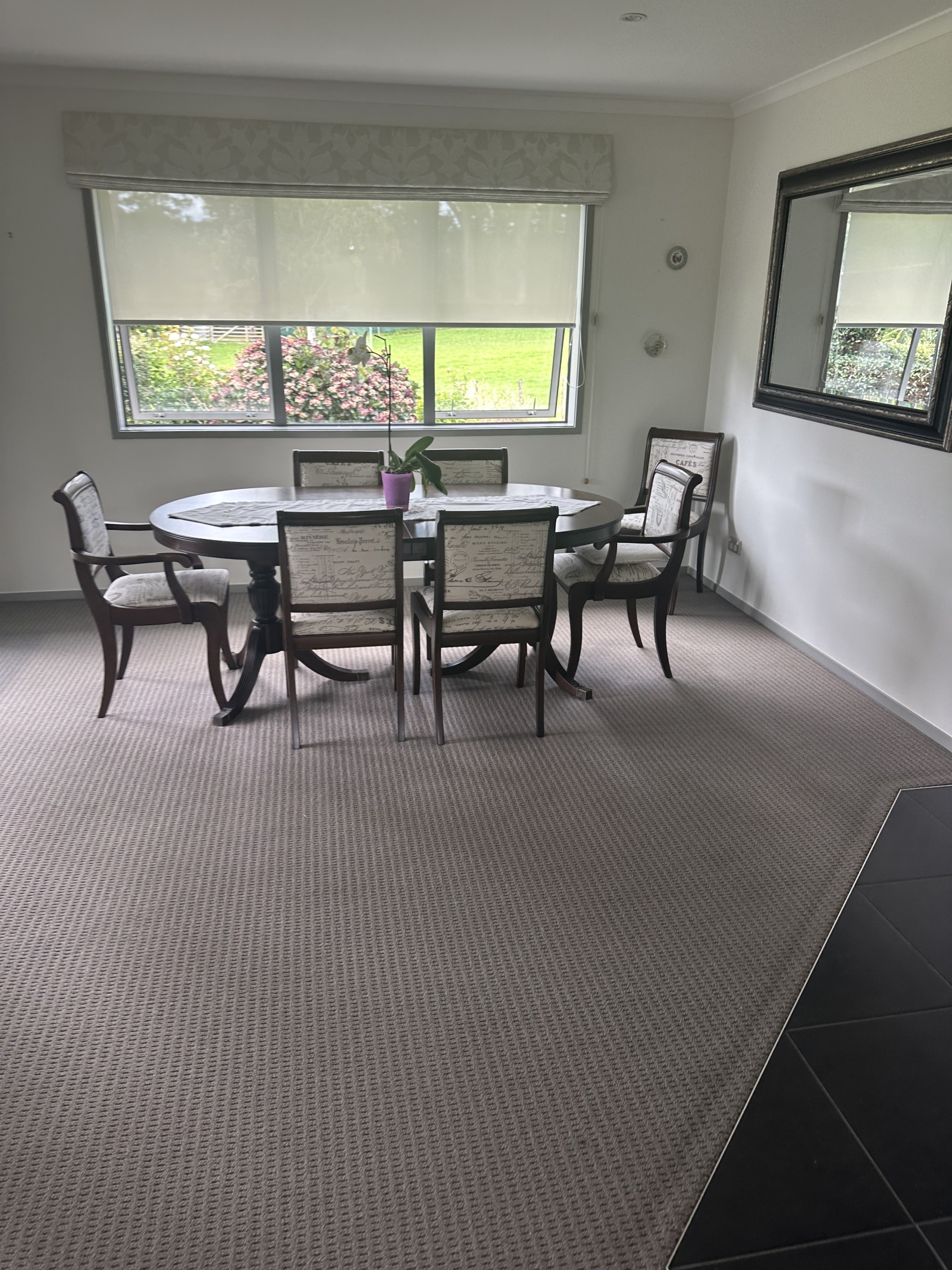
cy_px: 635
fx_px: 880
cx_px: 476
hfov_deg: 56.8
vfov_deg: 71.6
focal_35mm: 24
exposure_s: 1/121
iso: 100
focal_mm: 6.86
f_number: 1.78
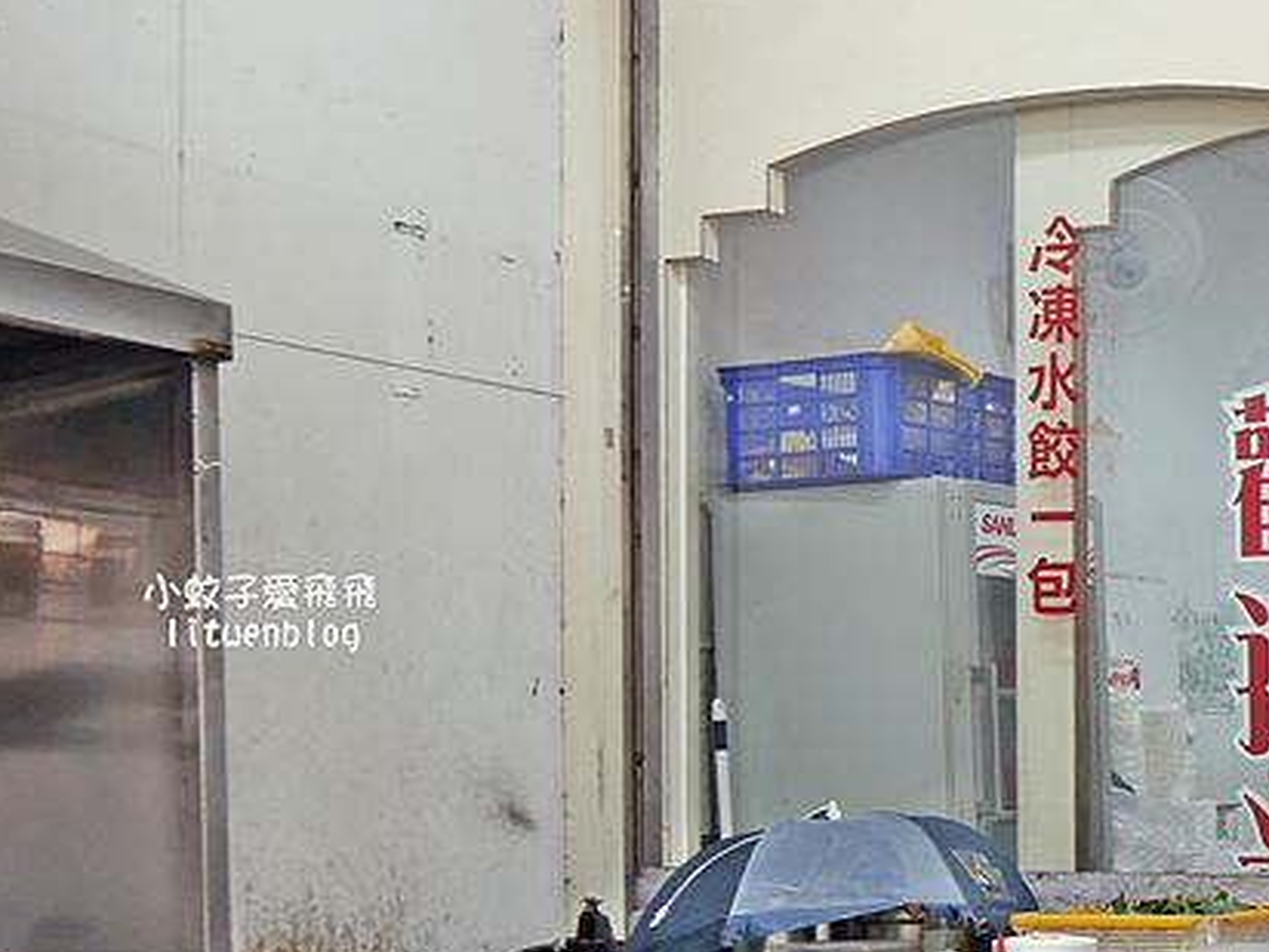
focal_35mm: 68
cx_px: 1426
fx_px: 2493
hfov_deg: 26.2
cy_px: 796
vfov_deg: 21.3
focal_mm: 14
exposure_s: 1/60
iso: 250
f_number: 3.5
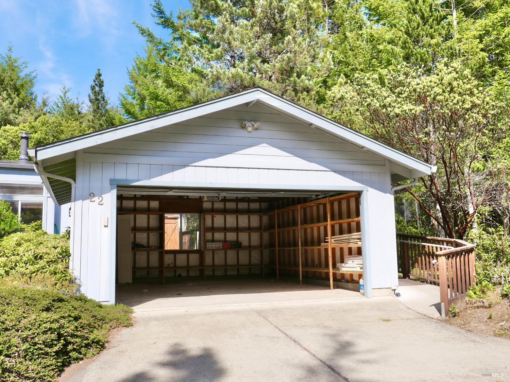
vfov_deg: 42.9
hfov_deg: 55.4
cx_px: 255
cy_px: 191
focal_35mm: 33
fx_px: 486
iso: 200
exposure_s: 1/400
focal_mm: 14.8
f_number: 5.6
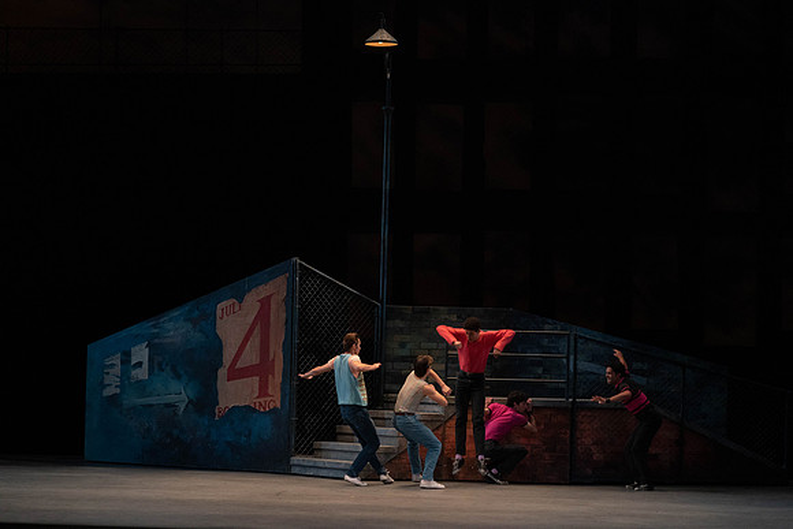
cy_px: 264
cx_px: 396
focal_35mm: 112
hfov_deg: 18.3
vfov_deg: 12.2
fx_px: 2468
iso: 3200
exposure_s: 1/400
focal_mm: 112
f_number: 4.5
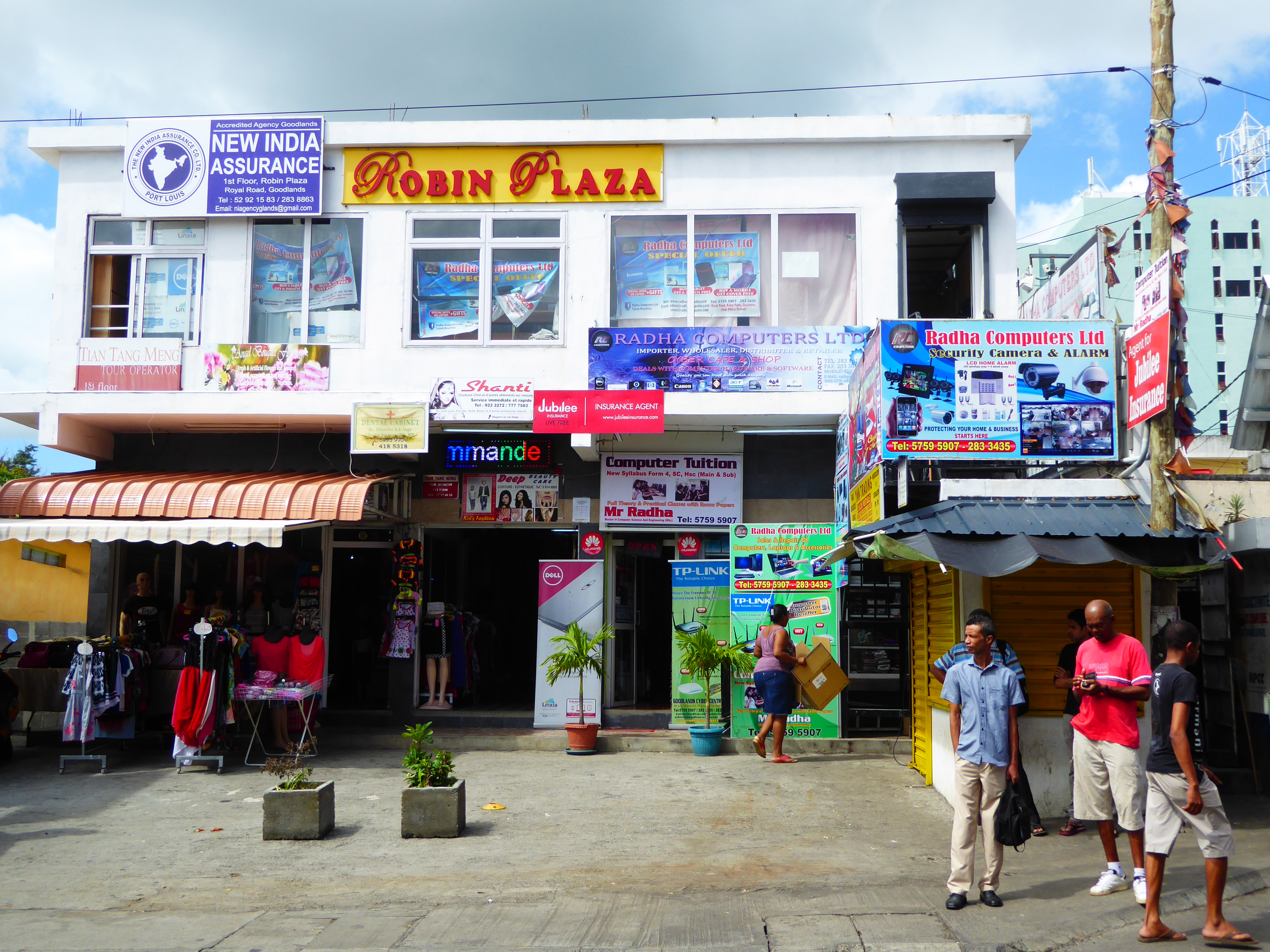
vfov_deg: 38.7
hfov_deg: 50.1
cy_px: 476
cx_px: 635
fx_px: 1357
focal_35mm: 37
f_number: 3.7
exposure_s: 1/640
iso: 80
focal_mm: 6.7
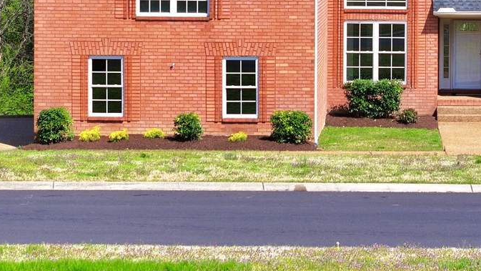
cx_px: 347
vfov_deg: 8.3
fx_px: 1850
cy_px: -26
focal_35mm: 145
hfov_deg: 14.8
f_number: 2.8
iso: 110
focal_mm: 19.35
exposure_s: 1/1600
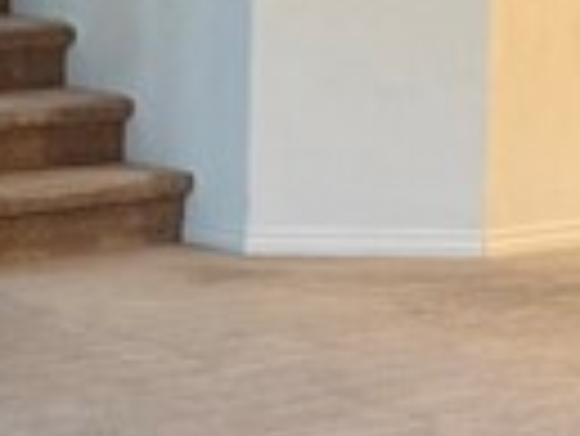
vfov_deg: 7.8
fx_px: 3203
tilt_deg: -7.3
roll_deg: +0.7
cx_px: -130
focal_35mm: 191
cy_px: 184
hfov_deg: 10.2
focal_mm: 6.76
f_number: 1.78
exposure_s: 1/60
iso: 200
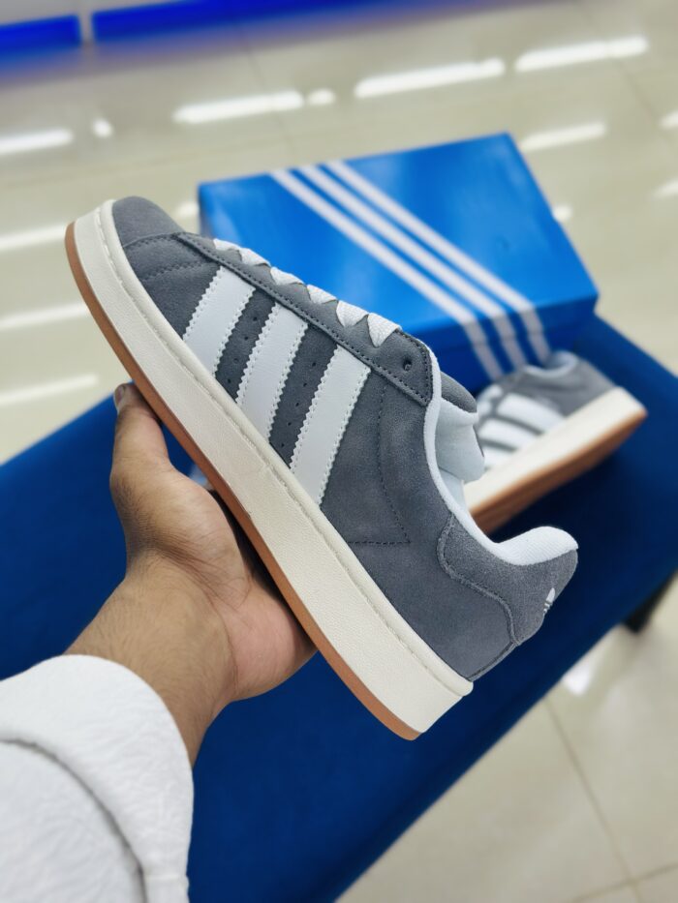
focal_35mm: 48
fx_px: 1253
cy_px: 452
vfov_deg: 39.7
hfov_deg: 30.3
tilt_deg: -55.8
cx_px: 339
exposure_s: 1/103
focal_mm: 6.86
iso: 64
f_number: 1.78
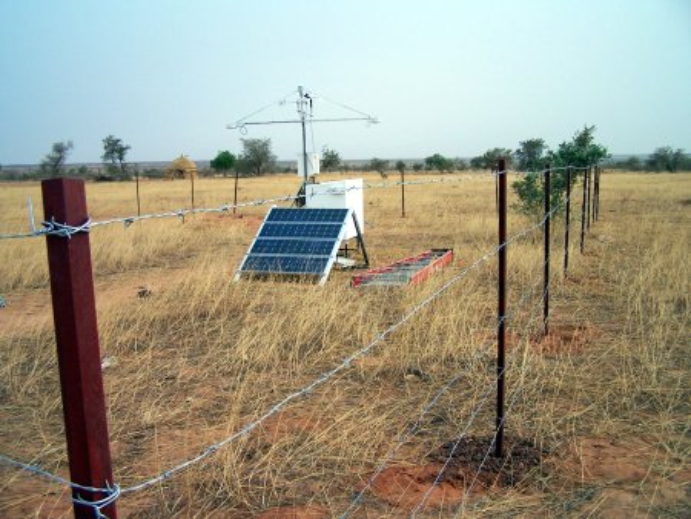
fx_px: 759
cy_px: 260
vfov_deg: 37.8
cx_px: 346
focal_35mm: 38
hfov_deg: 49.0
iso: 80
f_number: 2.8
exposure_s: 1/500
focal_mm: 6.3
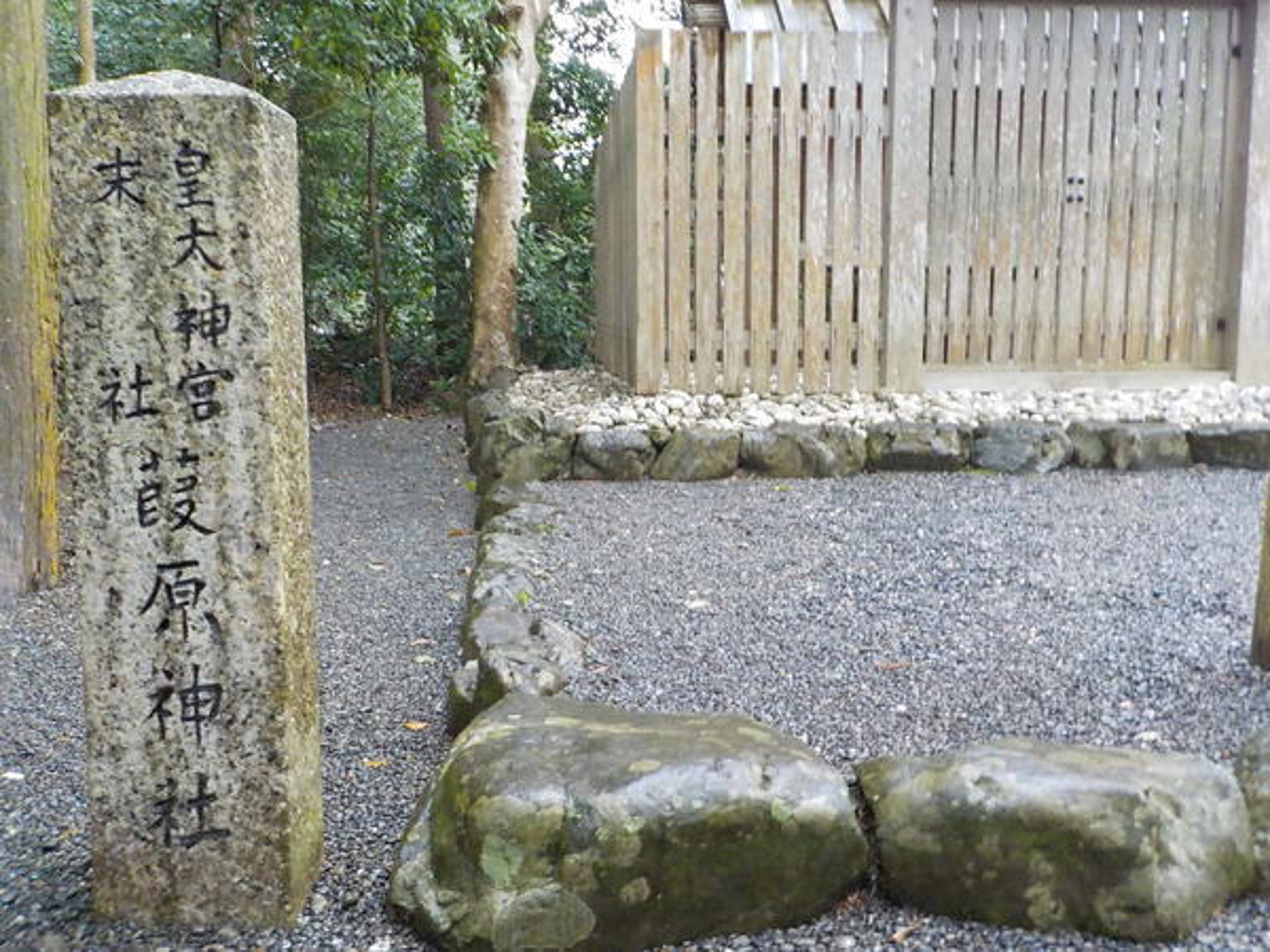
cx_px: 635
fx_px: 1101
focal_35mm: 30
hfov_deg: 60.0
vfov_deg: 46.8
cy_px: 476
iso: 400
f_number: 3.3
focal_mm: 4.1
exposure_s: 1/10
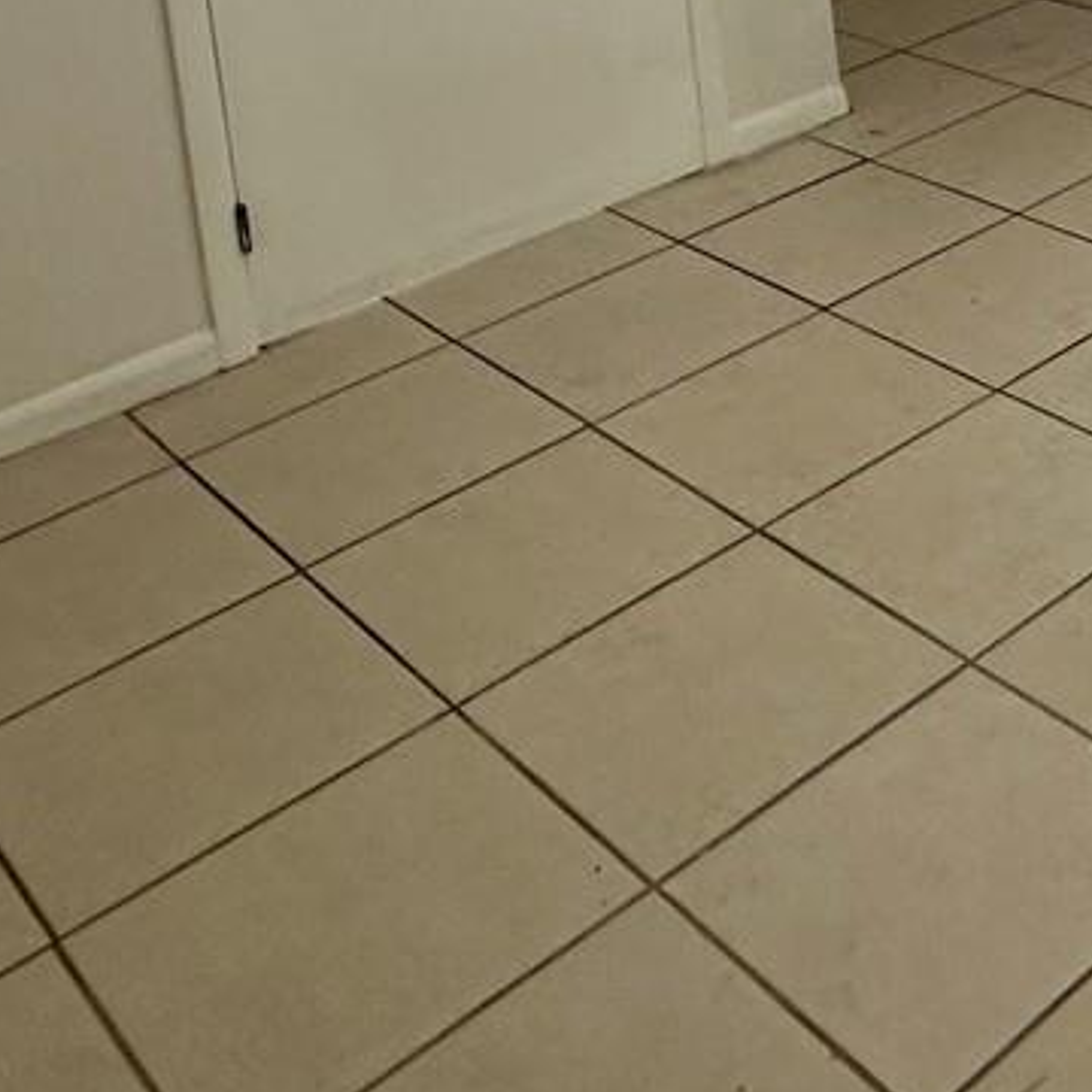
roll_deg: +4.7
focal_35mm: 55
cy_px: -403
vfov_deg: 25.7
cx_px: 1165
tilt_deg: -6.7
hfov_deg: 28.6
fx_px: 1963
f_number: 2.2
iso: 160
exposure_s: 1/60
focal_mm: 2.22
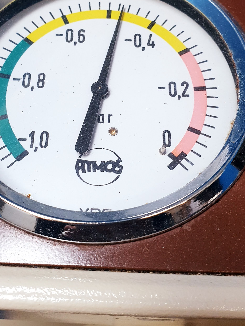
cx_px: 116
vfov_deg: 44.6
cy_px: 133
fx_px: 396
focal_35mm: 42
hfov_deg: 34.3
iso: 160
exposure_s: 1/50
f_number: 2.4
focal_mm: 4.3
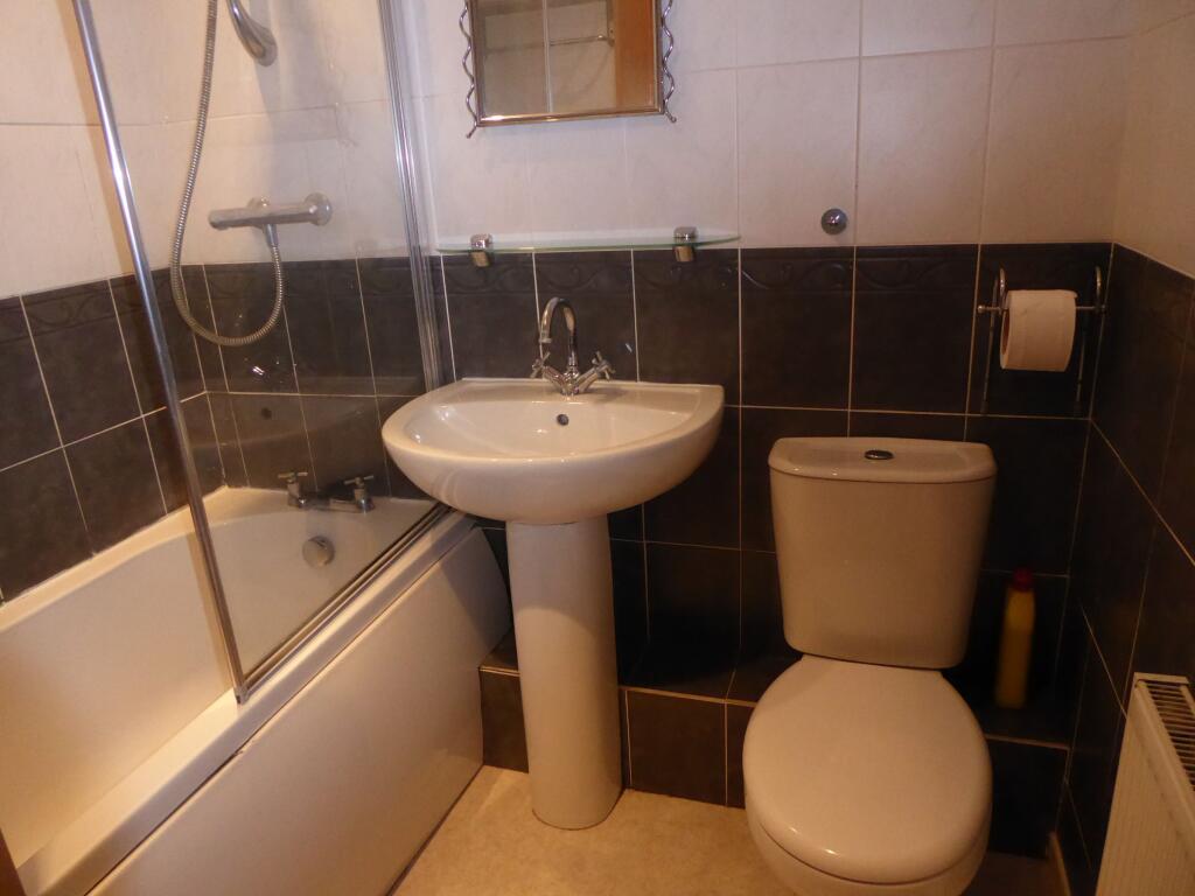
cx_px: 598
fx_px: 829
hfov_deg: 71.6
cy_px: 448
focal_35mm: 24
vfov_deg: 56.8
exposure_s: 1/60
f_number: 3.5
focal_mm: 4.3
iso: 800
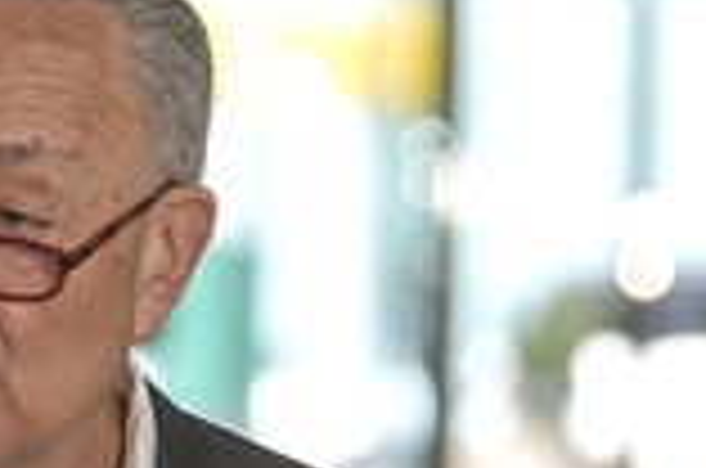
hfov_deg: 4.1
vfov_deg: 2.7
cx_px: 31
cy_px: 554
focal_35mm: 503
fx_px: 9844
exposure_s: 1/320
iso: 2500
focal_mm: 175
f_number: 5.6
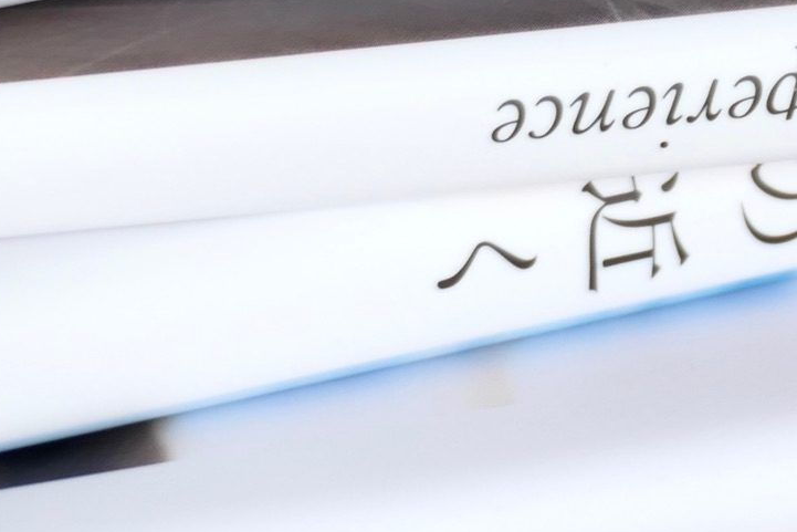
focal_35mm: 815
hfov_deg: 2.5
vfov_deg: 1.7
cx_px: 1571
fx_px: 18046
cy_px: -534
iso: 160
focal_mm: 71.46
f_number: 4.5
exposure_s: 1/100
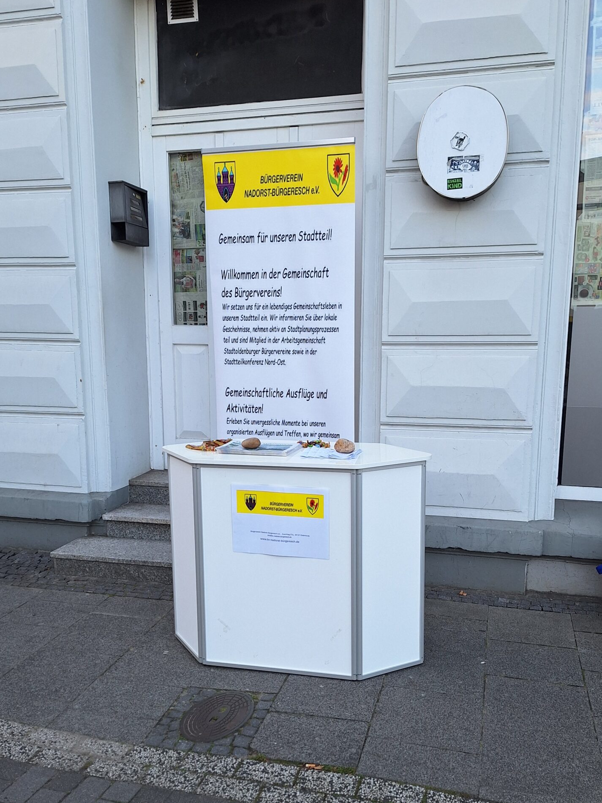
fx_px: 719
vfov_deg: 58.1
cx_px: 291
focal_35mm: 31
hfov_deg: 45.4
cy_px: 463
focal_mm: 5.54
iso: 40
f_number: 1.8
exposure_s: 1/147
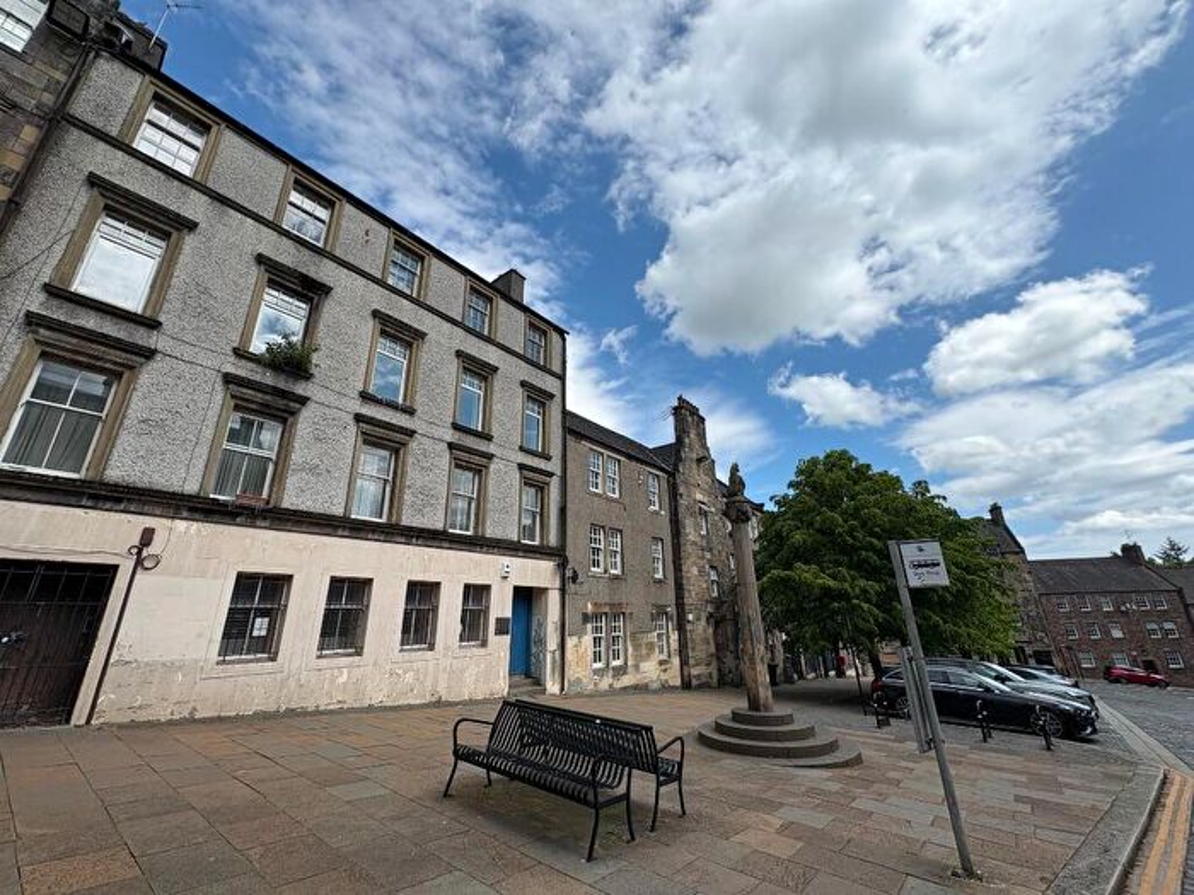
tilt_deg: +20.6
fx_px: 483
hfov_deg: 102.1
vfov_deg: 85.7
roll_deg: +0.5
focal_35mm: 14
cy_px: 448
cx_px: 597
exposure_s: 1/2028
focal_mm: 2.22
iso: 40
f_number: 2.2
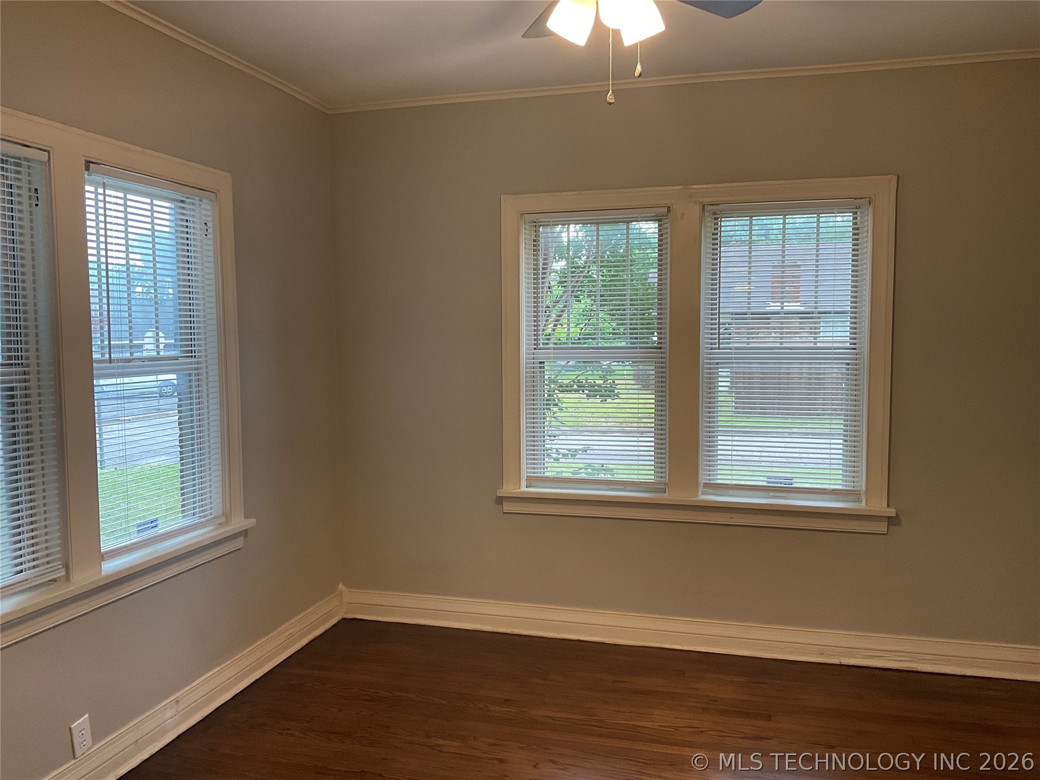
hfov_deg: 61.7
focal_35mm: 29
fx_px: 871
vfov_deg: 48.2
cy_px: 390
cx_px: 520
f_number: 1.8
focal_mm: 3
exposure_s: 1/60
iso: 64
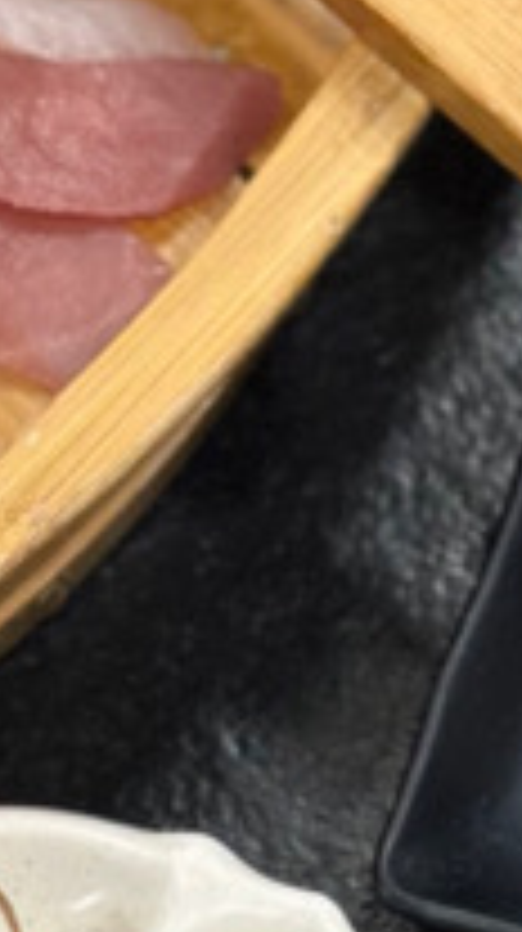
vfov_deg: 10.7
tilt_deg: -61.2
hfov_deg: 6.0
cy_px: 711
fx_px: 4985
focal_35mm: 202
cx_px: 248
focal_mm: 6.86
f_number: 1.78
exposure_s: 1/50
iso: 125
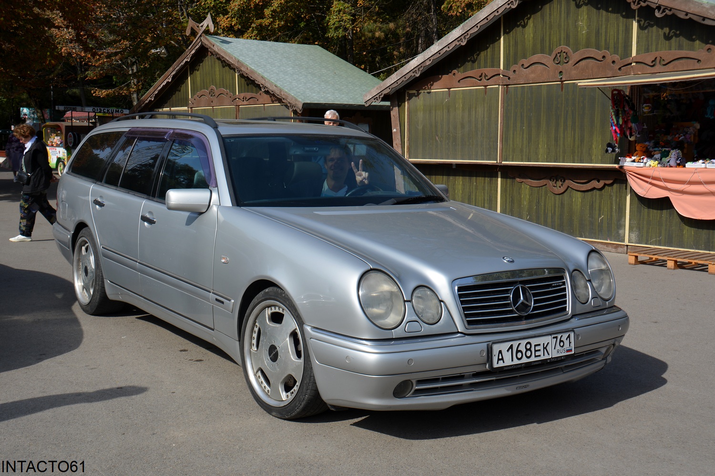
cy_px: 238
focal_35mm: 39
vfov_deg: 34.2
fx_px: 774
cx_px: 358
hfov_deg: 49.6
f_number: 8
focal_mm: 26
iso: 100
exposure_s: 1/250
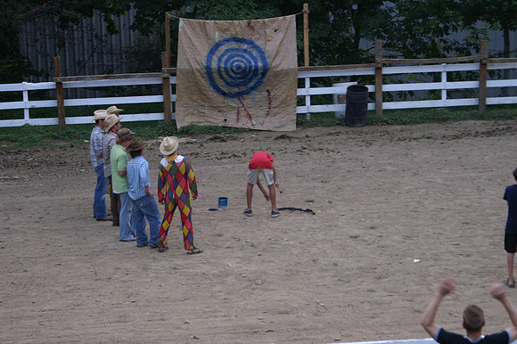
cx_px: 258
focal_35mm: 105
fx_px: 1507
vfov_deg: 13.0
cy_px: 172
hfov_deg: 19.5
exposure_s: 1/100
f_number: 5.6
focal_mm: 70
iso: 400
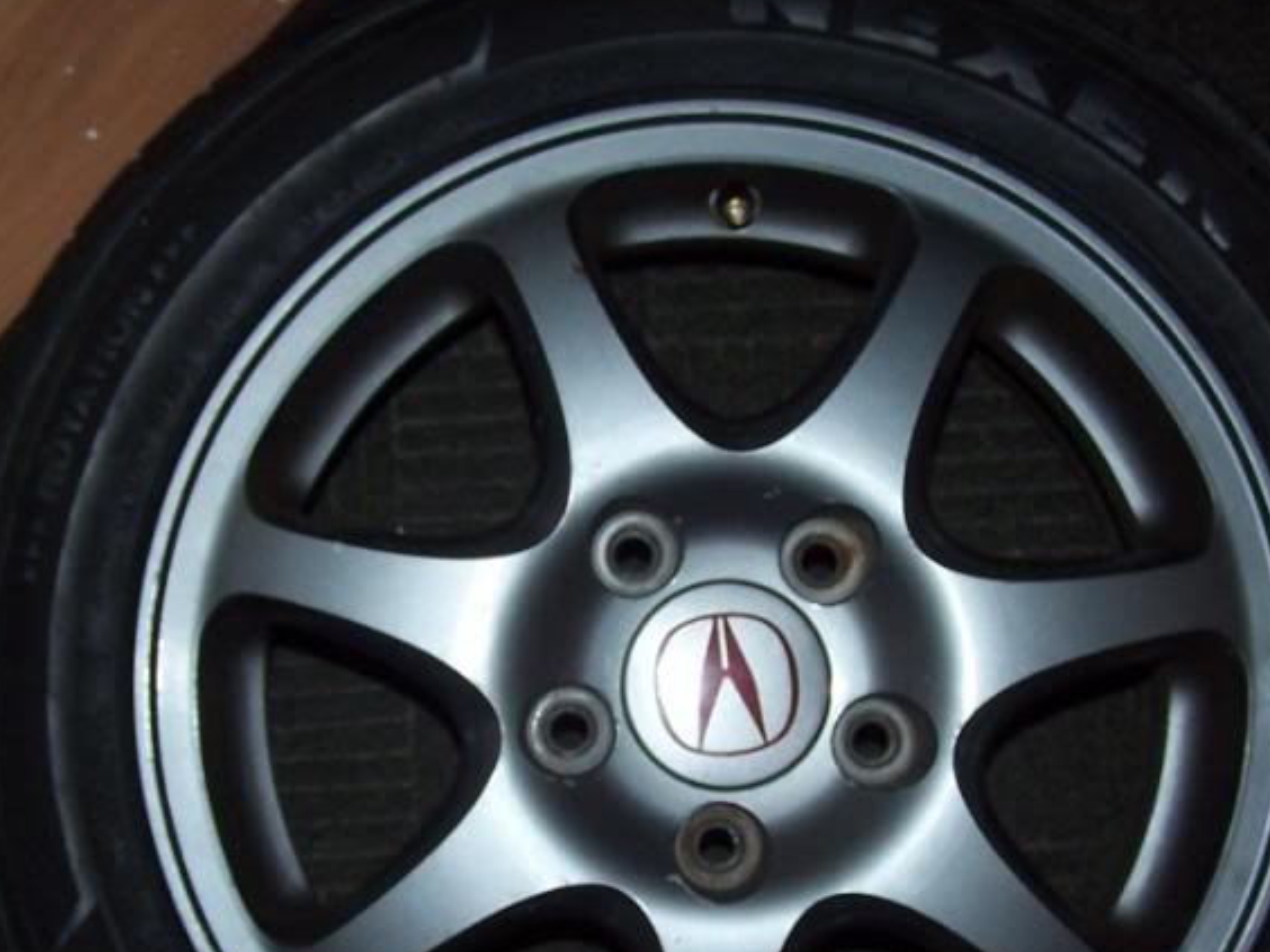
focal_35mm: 69
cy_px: 693
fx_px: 2531
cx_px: 637
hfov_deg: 28.2
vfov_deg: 21.2
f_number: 2.8
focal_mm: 6.3
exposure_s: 1/60
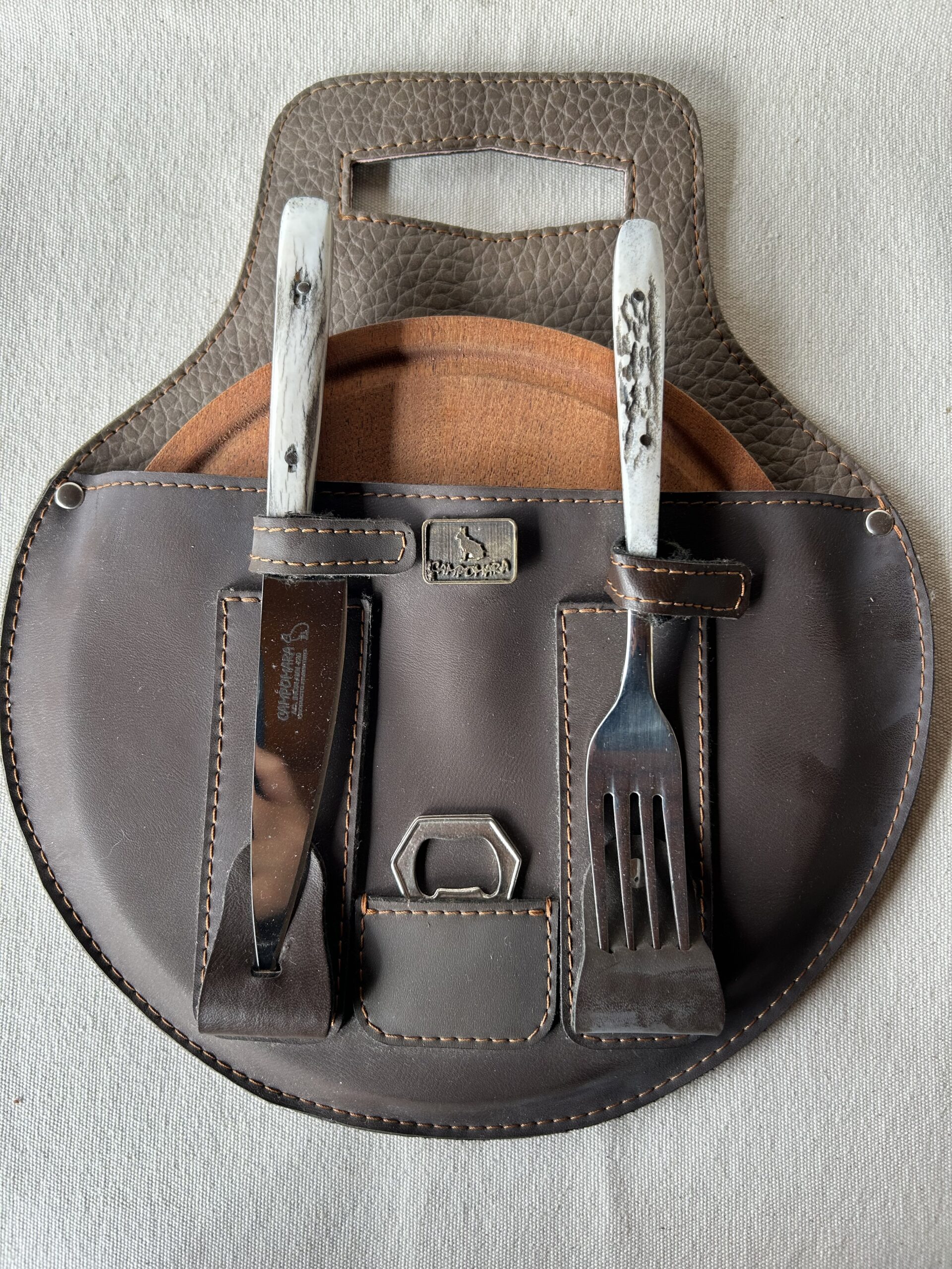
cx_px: 476
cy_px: 634
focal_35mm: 26
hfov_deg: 53.1
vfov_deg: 67.3
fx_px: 953
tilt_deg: -87.3
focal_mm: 5.7
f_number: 1.5
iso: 40
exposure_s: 1/236
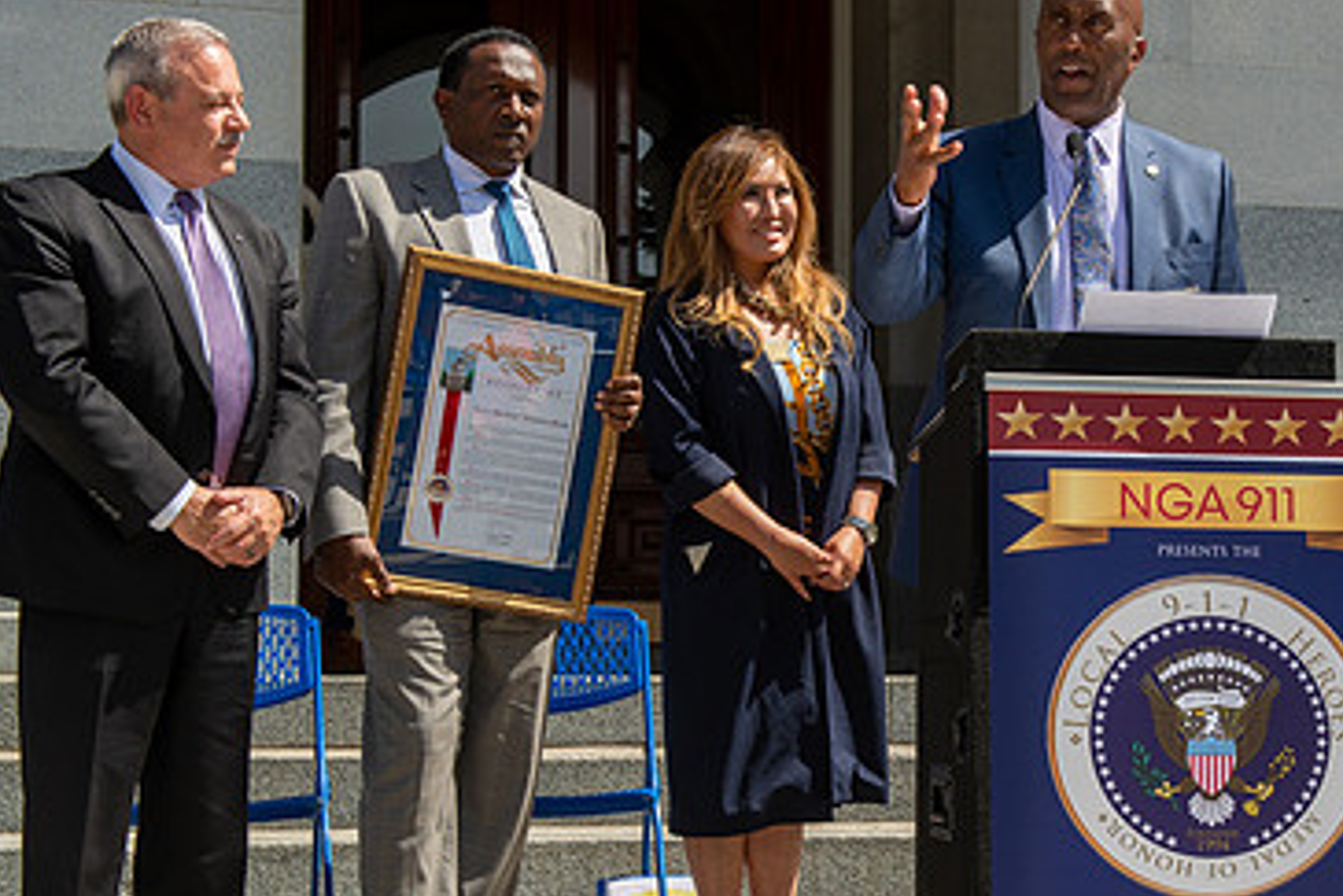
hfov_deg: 27.8
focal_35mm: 72
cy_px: 552
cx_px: 943
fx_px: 2687
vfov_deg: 18.9
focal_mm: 44
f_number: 8
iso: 100
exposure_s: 1/200
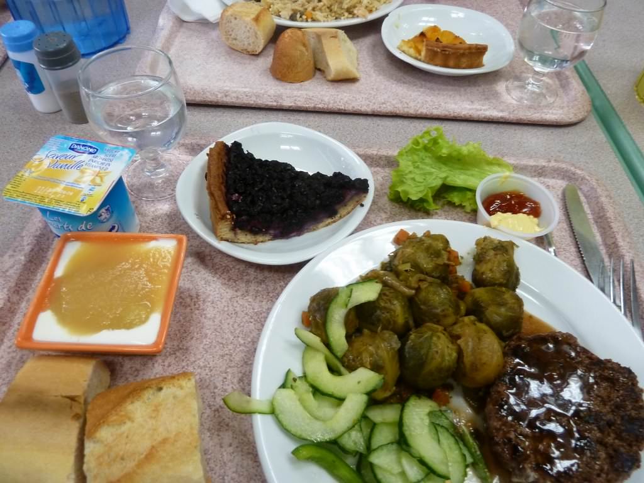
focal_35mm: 25
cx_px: 322
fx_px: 465
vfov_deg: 54.9
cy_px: 242
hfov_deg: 69.4
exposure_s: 1/30
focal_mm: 4.1
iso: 320
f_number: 3.3
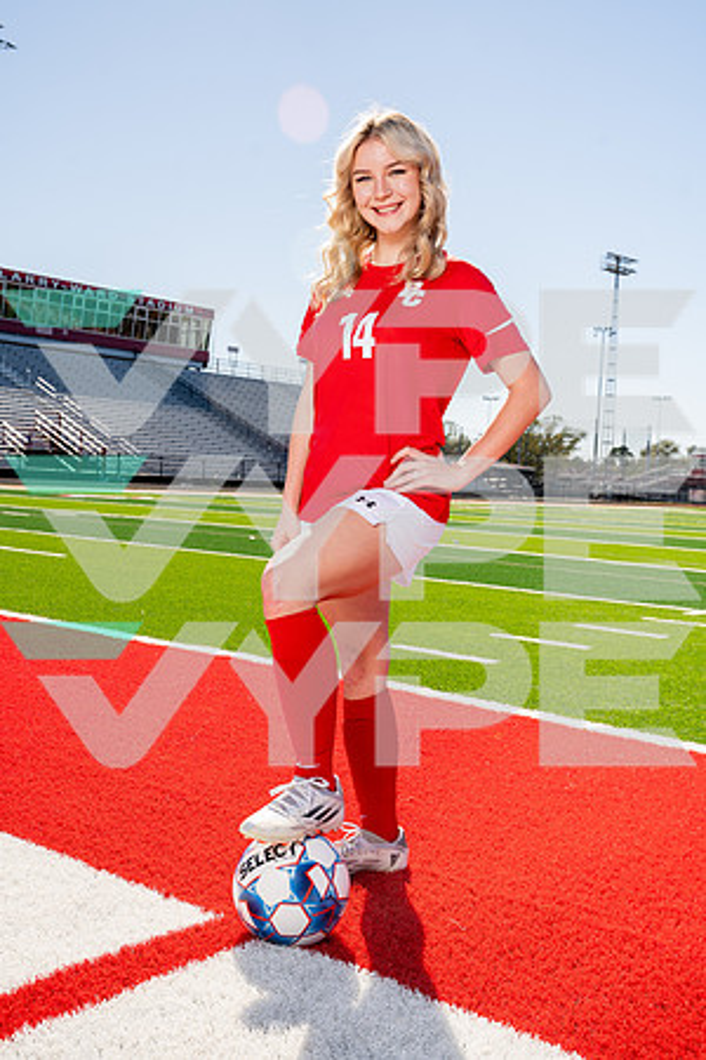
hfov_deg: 32.6
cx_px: 353
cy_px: 530
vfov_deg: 47.4
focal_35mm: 41
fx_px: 1206
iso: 100
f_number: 7.1
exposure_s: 1/250
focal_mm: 41
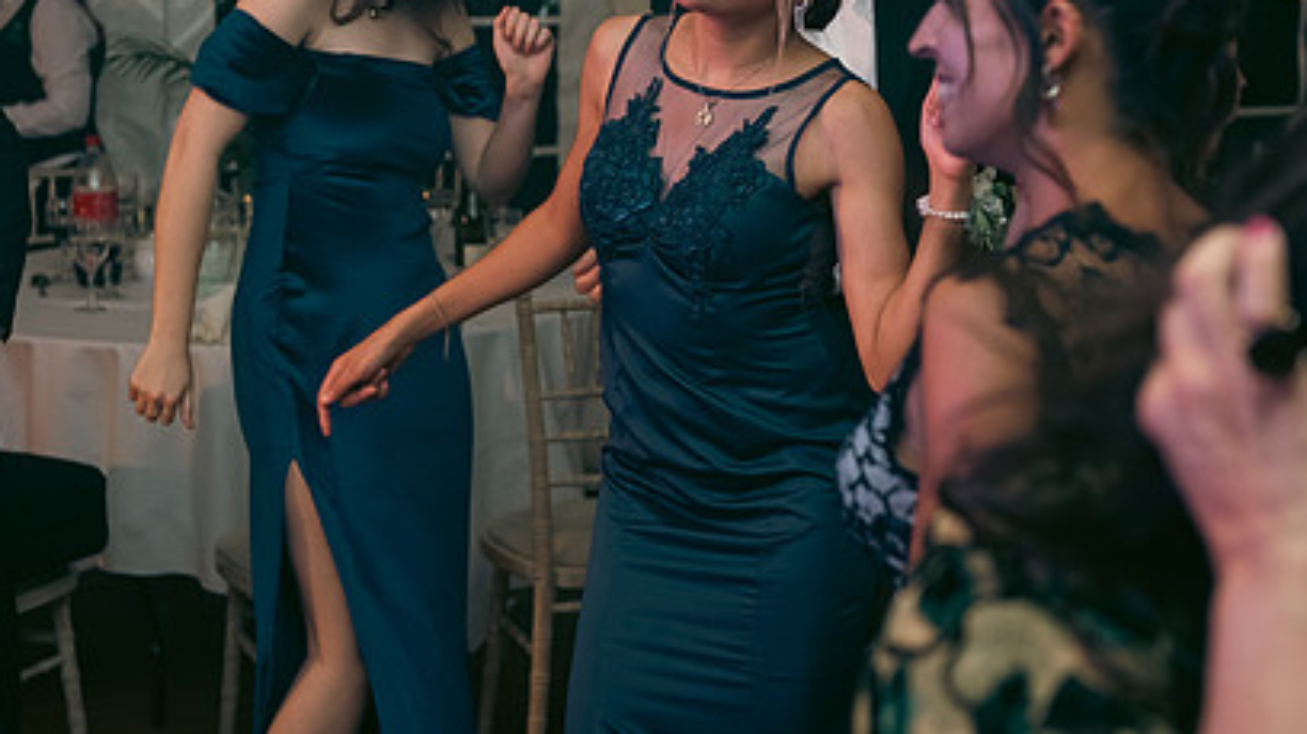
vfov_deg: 14.6
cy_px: 165
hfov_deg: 25.9
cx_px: 746
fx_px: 2840
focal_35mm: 82
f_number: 3.5
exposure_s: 1/160
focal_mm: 55
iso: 800
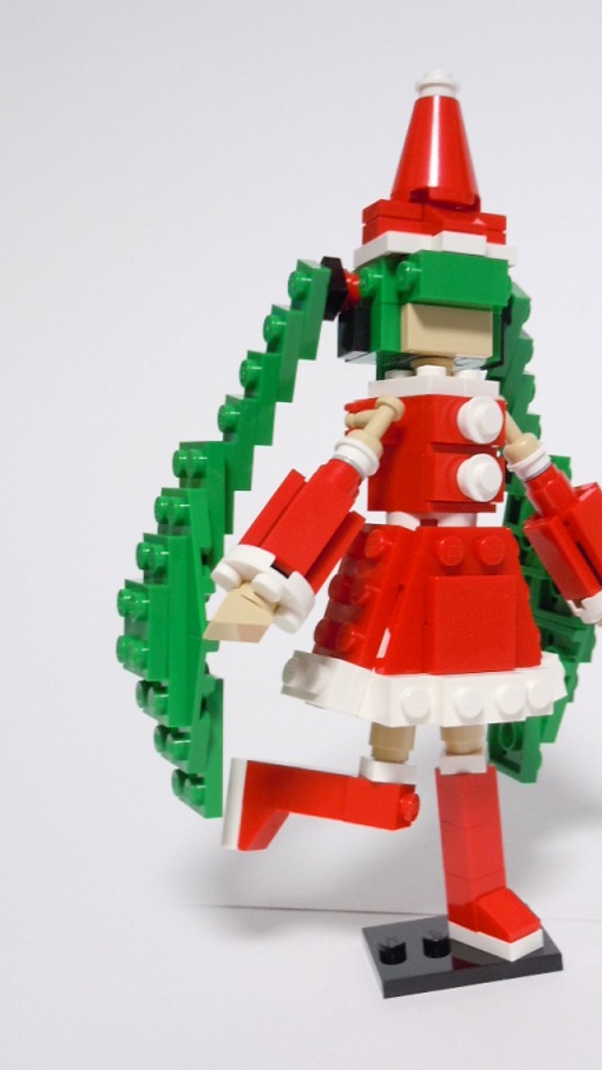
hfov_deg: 23.8
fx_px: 1420
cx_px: 404
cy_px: 540
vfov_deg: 41.3
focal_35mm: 50
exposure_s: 1/6
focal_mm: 8.1
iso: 400
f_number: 4.6
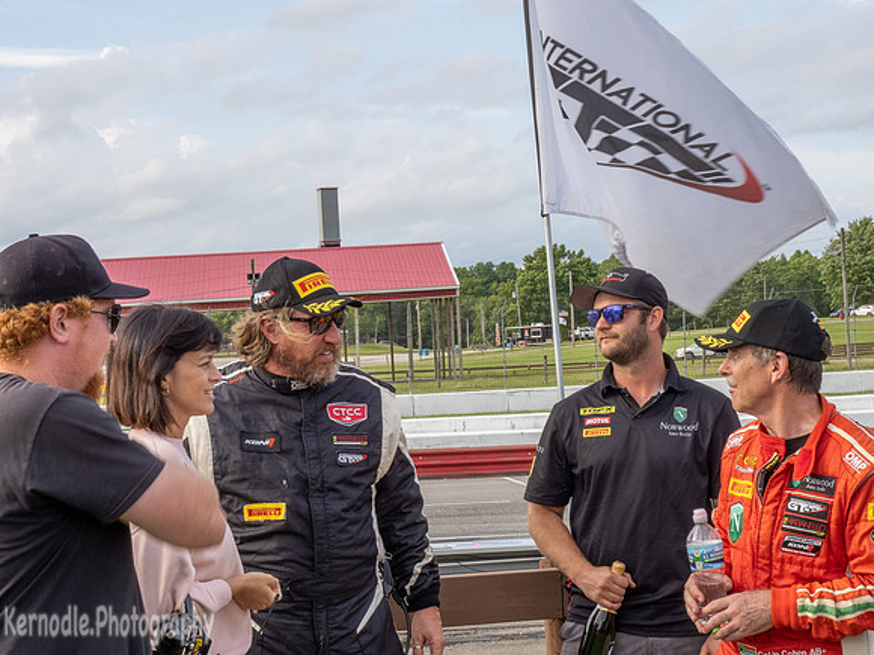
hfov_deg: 28.6
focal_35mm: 68
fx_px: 1717
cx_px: 437
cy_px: 328
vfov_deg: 21.6
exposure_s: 1/60
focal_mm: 34
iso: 200
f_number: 16
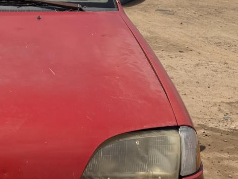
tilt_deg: -24.7
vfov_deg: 22.6
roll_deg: -2.8
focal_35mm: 64
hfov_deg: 27.0
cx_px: -42
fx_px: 440
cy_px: 146
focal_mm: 6.76
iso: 125
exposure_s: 1/8130
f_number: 1.78
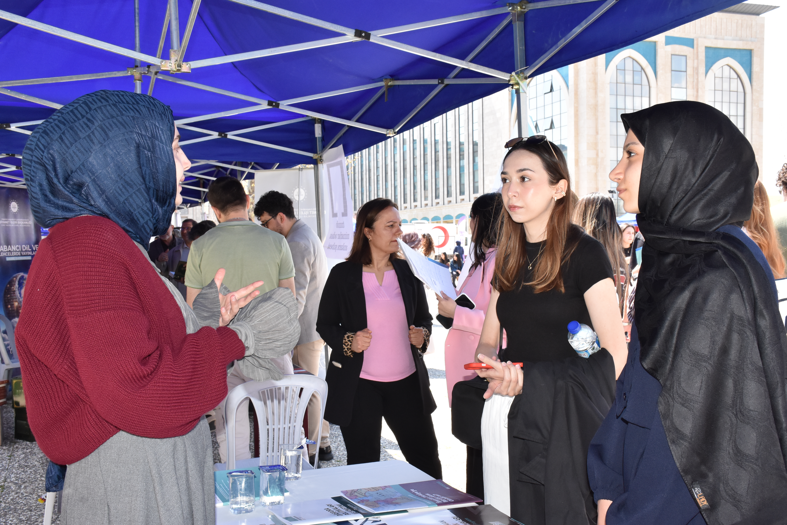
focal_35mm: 36
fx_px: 787
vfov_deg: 36.9
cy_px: 262
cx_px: 394
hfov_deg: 53.1
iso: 1000
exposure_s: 1/250
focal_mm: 24
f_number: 13
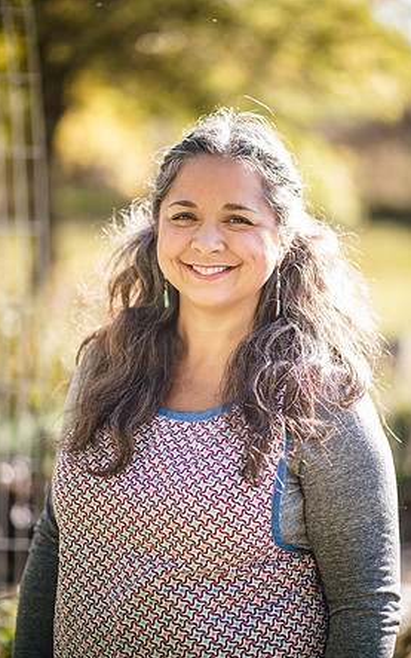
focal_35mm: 88
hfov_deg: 14.9
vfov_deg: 23.5
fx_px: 1577
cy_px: 333
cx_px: 215
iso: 50
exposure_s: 1/250
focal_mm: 85
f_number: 1.8
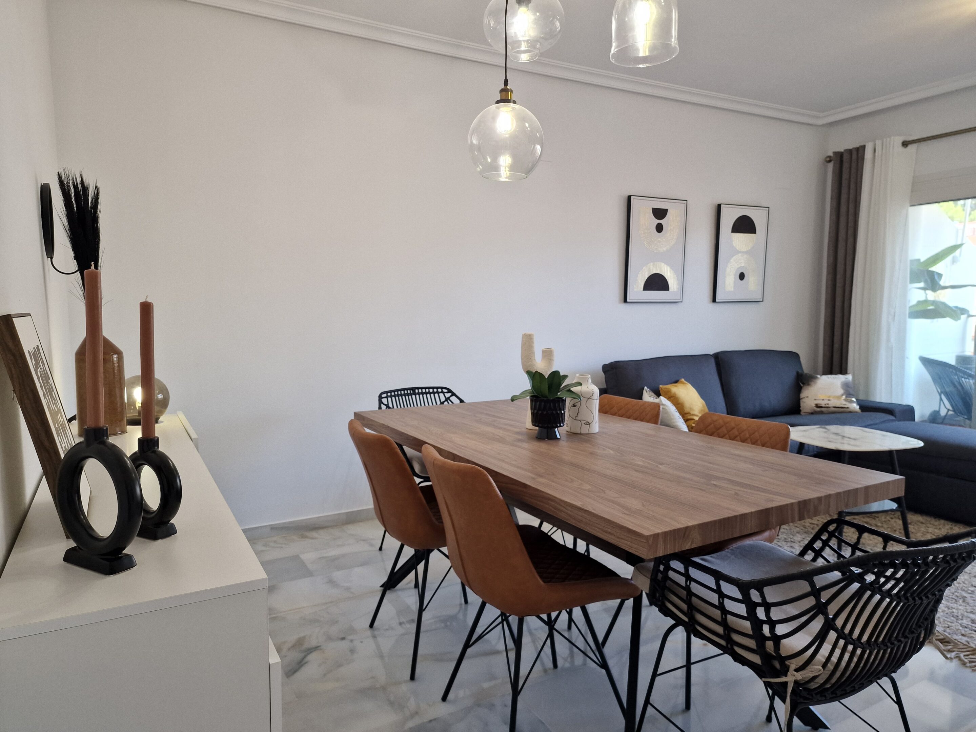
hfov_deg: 73.9
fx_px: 648
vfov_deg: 58.9
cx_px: 488
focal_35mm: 23
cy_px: 366
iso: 100
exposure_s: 1/180
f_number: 1.8
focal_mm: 6.4
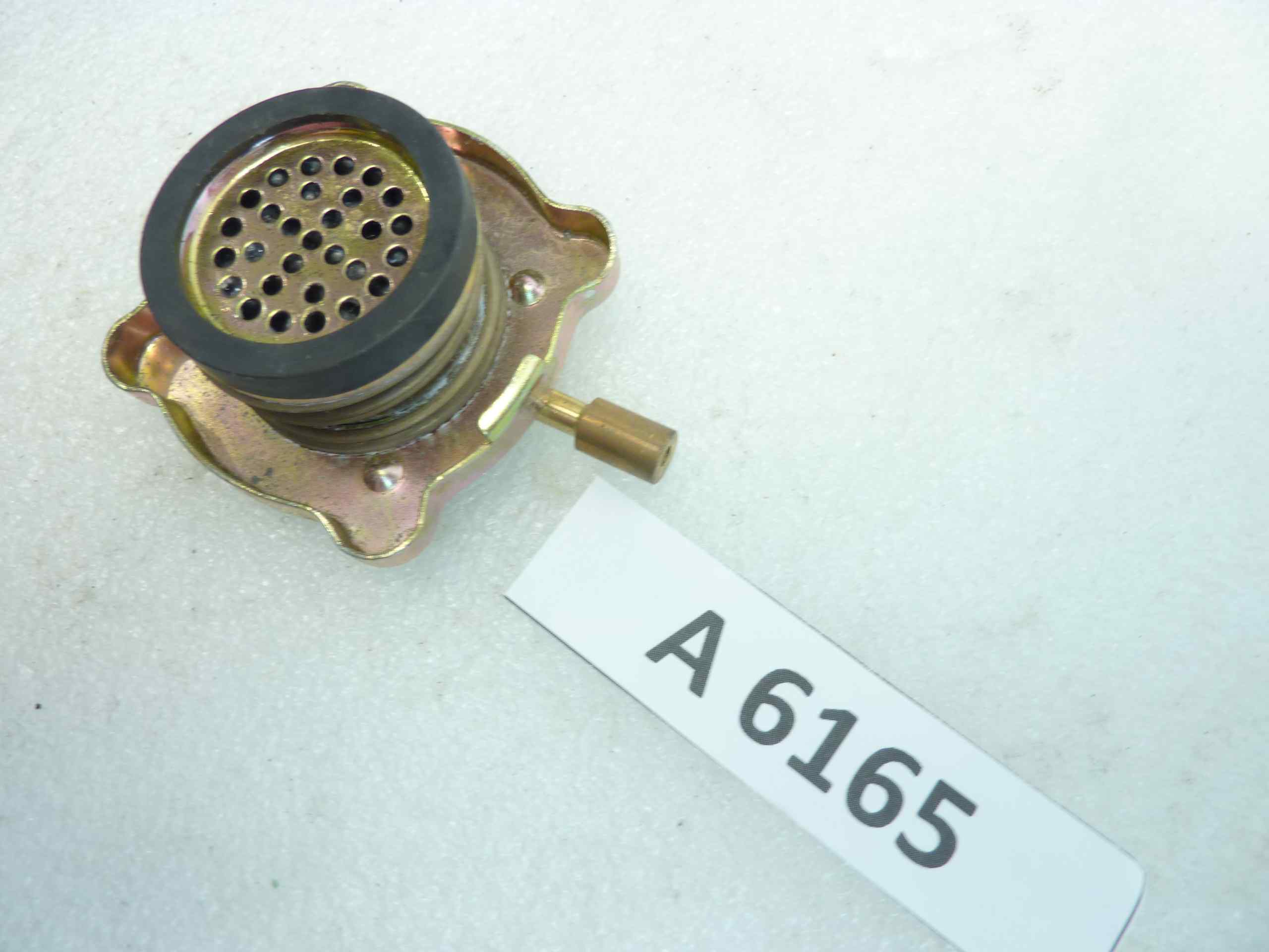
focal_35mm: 25
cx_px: 634
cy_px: 476
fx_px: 916
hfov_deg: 69.4
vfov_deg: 54.9
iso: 80
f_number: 3.3
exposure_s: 1/13
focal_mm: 4.1
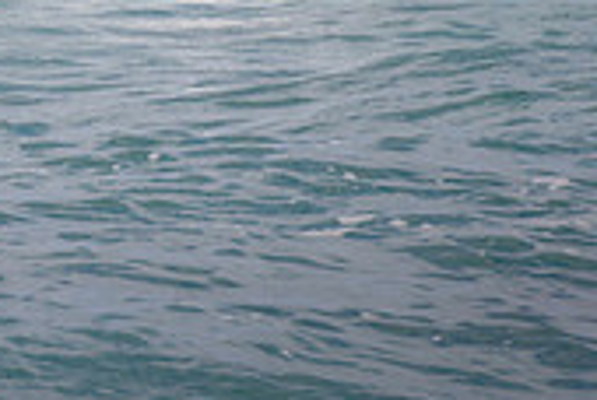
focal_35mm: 1871
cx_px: -27
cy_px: -350
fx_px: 31081
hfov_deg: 1.1
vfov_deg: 0.7
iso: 220
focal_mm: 400
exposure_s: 1/2000
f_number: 5.6
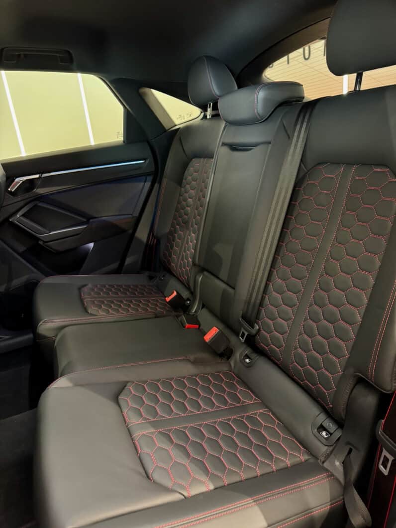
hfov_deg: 56.8
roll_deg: +5.5
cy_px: 264
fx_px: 366
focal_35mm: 24
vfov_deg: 71.6
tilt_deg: -18.9
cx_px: 198
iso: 1000
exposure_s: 1/25
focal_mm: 6.76
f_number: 1.78
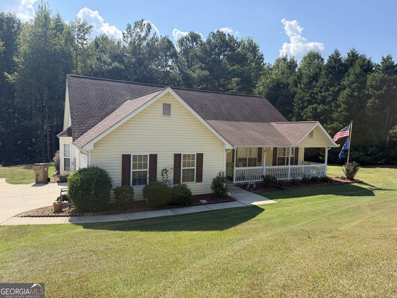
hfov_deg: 71.6
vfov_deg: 56.8
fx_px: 275
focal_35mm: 24
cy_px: 149
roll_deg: -2.0
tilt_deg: -5.1
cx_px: 198
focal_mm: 6.76
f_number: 1.78
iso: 100
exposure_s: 1/2907
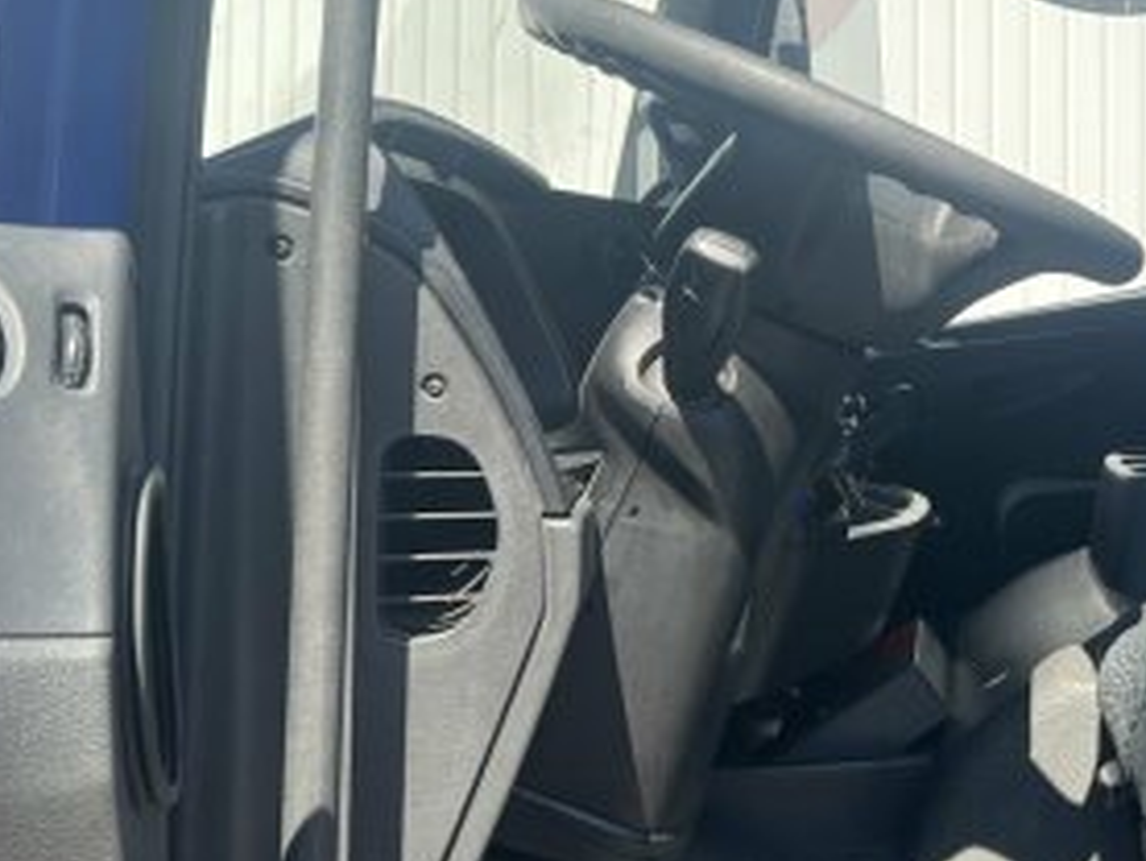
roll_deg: -0.1
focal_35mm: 60
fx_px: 1987
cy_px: 290
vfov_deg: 24.3
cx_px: 1204
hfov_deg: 29.5
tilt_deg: +2.8
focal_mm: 5.7
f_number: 1.5
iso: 50
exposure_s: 1/1038
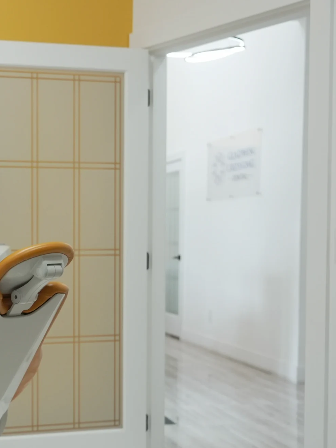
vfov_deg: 32.1
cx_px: -45
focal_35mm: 60
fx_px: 777
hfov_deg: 22.8
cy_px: 262
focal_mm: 32
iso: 1600
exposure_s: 1/400
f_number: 3.5
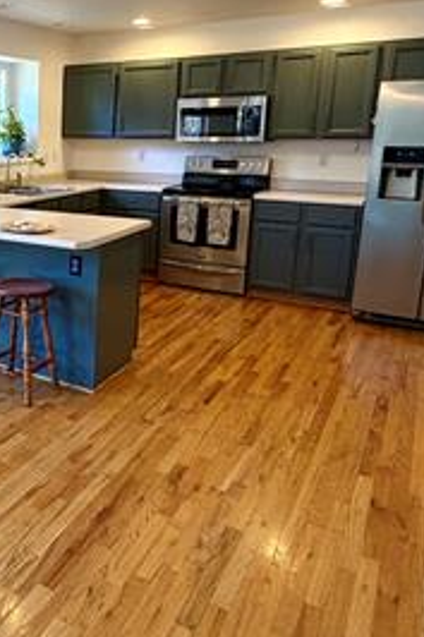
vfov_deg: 53.8
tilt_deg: -9.8
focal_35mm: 35
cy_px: 238
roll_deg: +0.9
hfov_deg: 32.2
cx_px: -67
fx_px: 619
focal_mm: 2.22
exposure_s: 1/120
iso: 250
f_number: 2.2
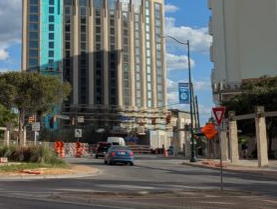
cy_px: 46
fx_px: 553
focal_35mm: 69
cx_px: 60
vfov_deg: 21.1
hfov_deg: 27.6
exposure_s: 1/3378
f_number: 1.89
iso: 48
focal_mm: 5.43
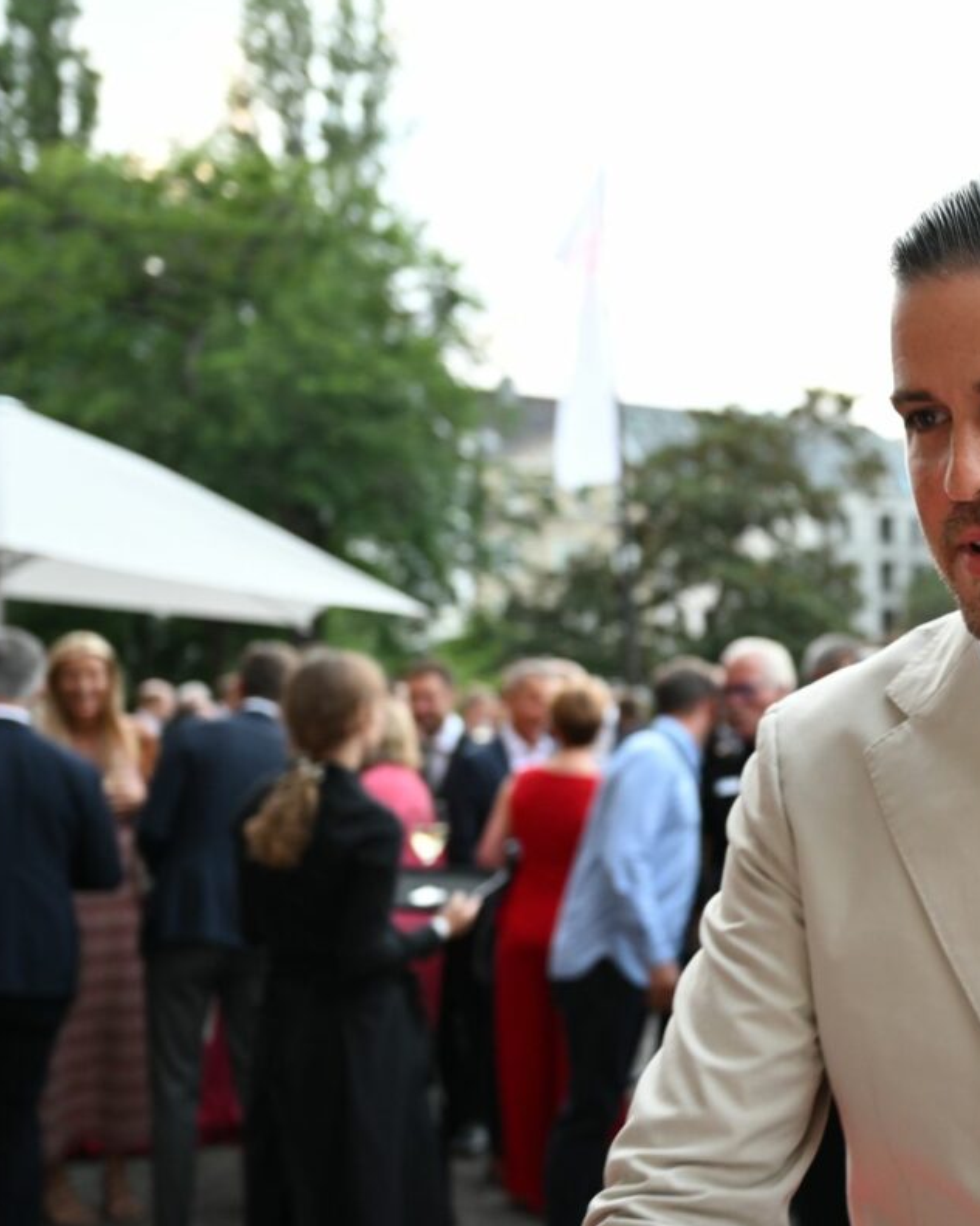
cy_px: 687
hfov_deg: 29.0
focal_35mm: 48
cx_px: 1026
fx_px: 1741
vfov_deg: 38.7
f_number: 3.2
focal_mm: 30
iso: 1250
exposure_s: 1/250
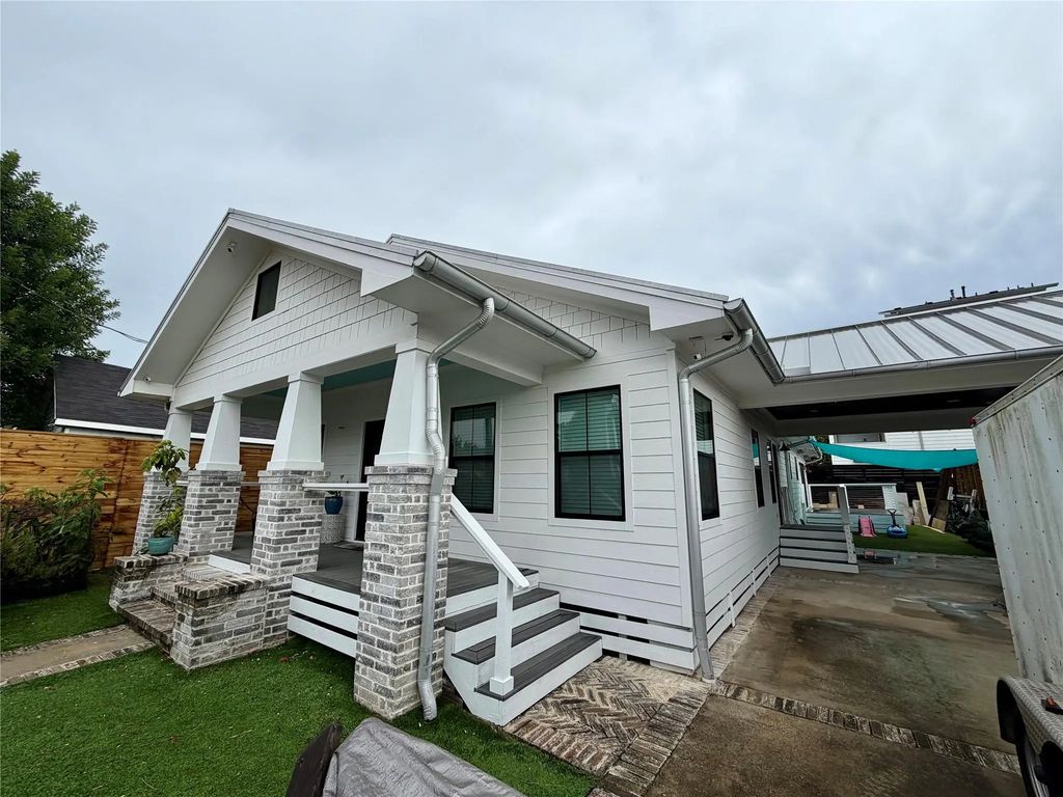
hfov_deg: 102.1
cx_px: 532
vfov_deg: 85.7
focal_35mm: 14
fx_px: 430
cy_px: 398
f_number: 2.2
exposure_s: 1/672
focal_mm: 2.22
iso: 40
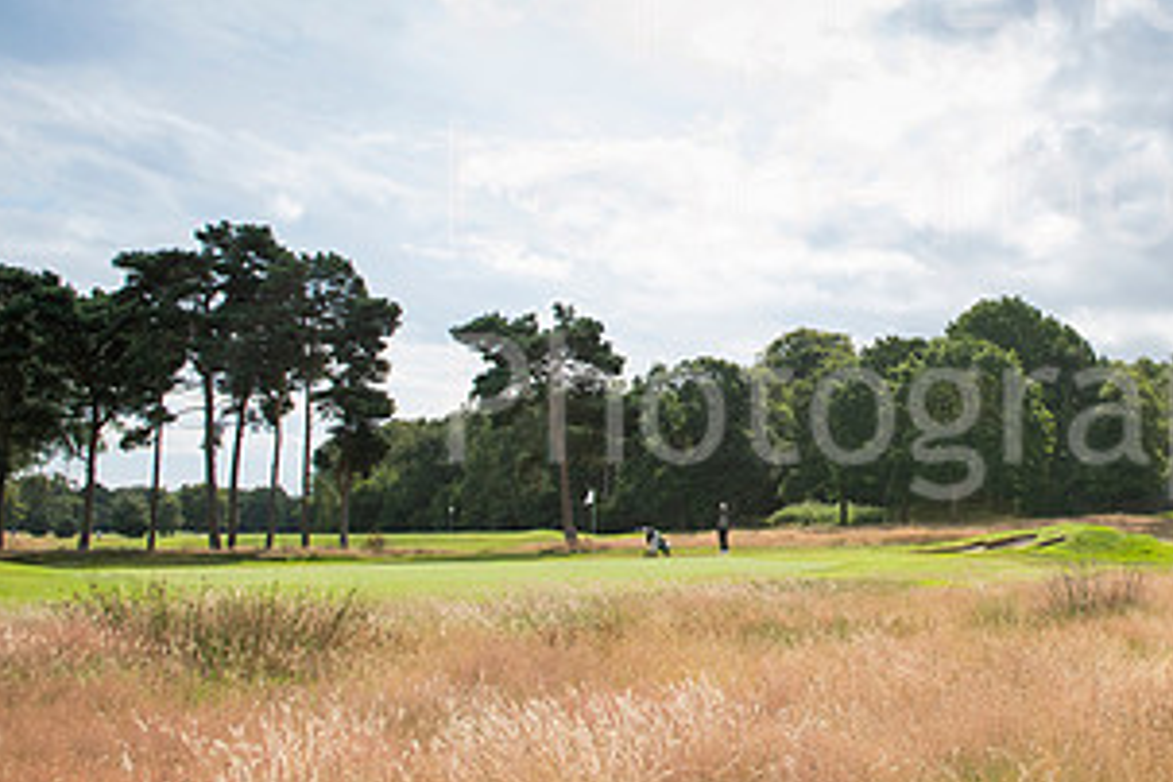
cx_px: 948
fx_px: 1499
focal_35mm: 46
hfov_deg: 40.8
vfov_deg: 28.9
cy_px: 219
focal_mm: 24
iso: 250
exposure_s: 1/500
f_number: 6.3
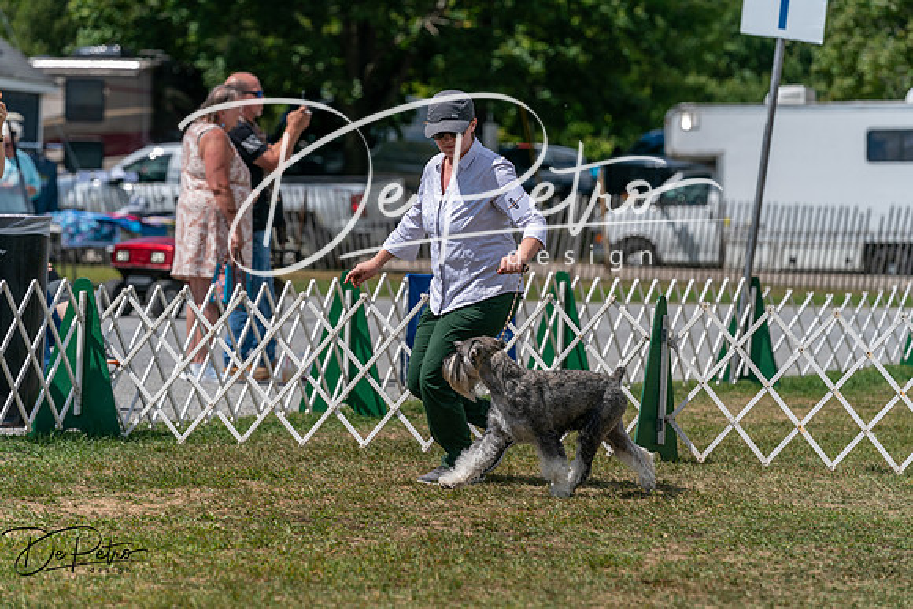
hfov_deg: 11.5
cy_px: 304
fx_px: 4540
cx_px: 456
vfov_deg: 7.7
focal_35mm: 179
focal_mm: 179
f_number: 5
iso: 160
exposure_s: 1/2000
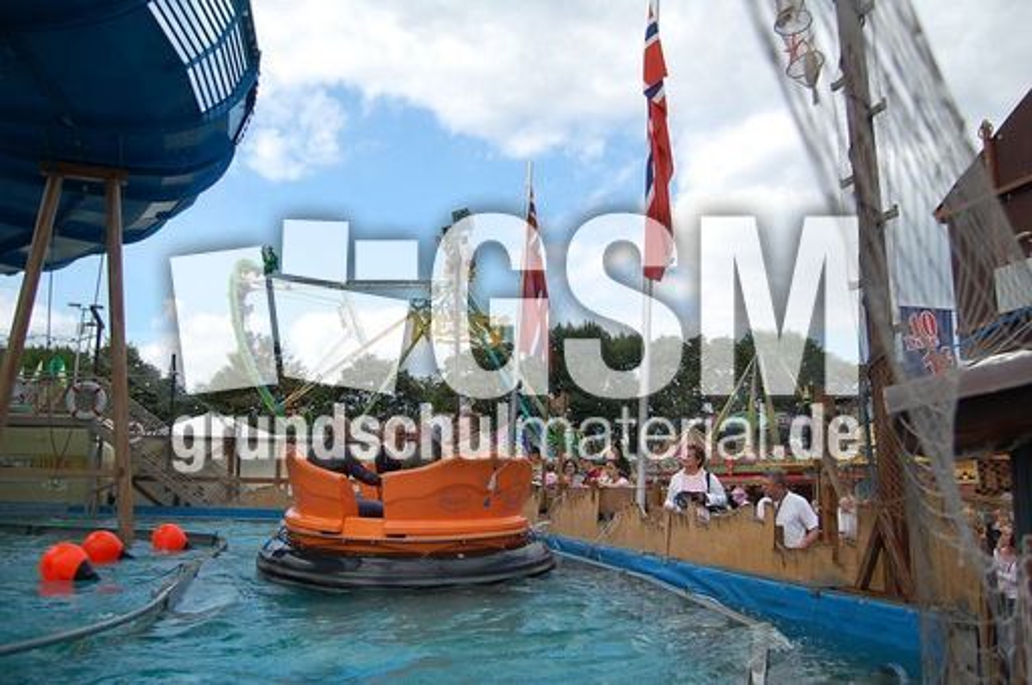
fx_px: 773
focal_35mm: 27
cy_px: 342
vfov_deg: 47.8
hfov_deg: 67.4
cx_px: 516
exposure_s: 1/1000
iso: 200
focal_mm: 18
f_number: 4
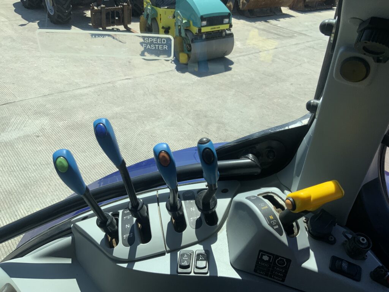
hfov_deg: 61.7
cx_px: 194
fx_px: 326
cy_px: 146
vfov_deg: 48.2
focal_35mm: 29
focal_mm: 3
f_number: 1.8
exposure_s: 1/1342
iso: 16
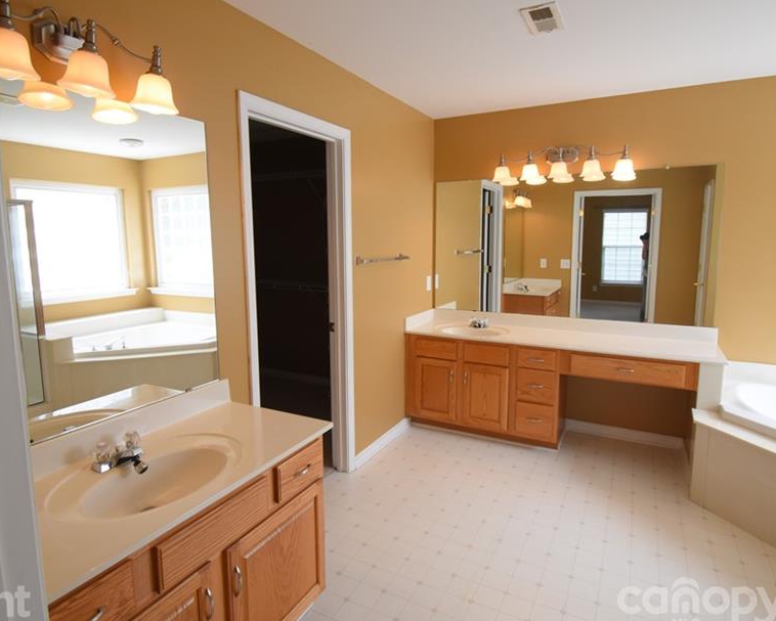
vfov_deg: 70.9
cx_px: 380
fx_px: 437
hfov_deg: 83.3
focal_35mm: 19
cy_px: 299
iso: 800
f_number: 4.5
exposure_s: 1/250
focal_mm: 10
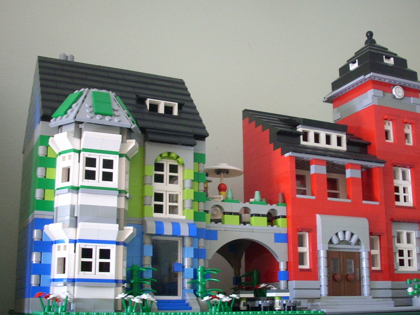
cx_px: 231
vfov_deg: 30.9
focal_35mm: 47
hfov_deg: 40.4
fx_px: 570
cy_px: 173
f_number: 2.8
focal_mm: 6.2
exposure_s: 1/15.3
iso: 200
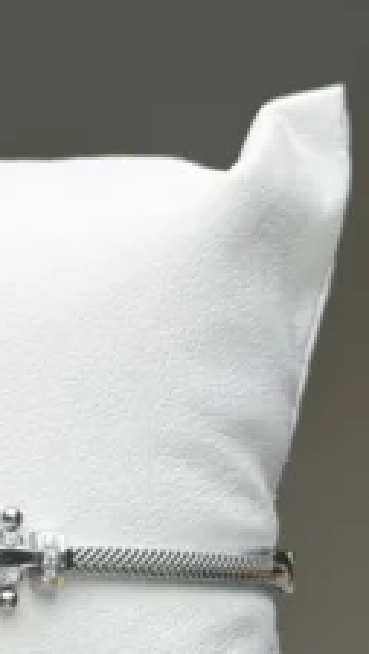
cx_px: -58
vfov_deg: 22.5
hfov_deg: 12.8
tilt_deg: -73.8
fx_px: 1613
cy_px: 546
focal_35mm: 93
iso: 80
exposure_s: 1/975
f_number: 1.78
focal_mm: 6.76
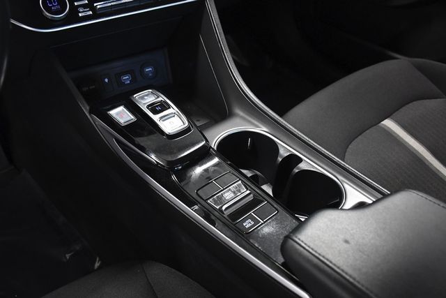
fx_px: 421
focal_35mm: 34
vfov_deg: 38.9
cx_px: 223
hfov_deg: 55.8
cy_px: 149
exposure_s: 1/200
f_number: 3.8
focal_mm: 23
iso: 2500
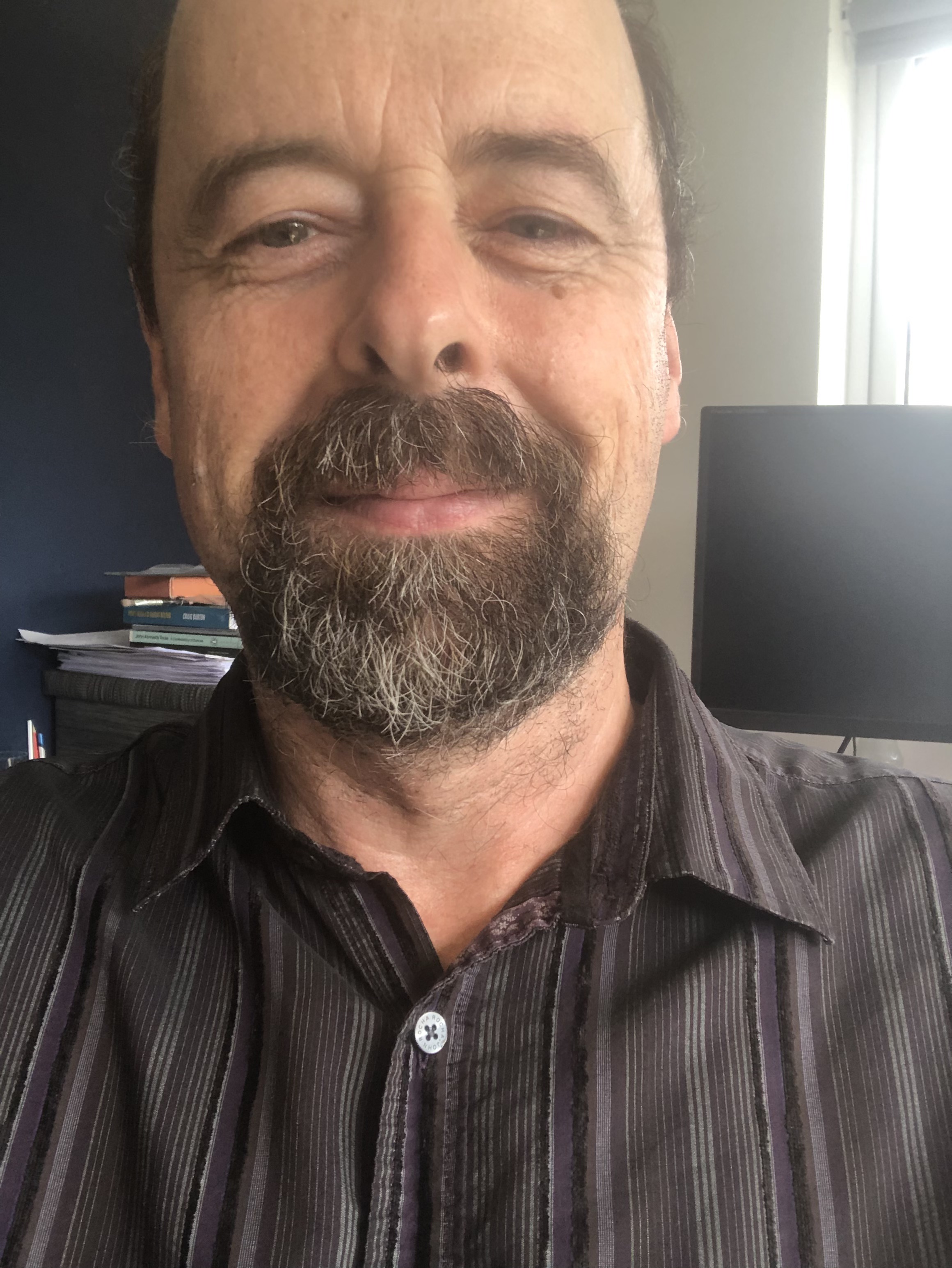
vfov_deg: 56.8
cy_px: 634
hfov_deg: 44.2
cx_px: 476
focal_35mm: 32
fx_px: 1172
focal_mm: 2.87
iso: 50
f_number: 2.2
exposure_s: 1/100
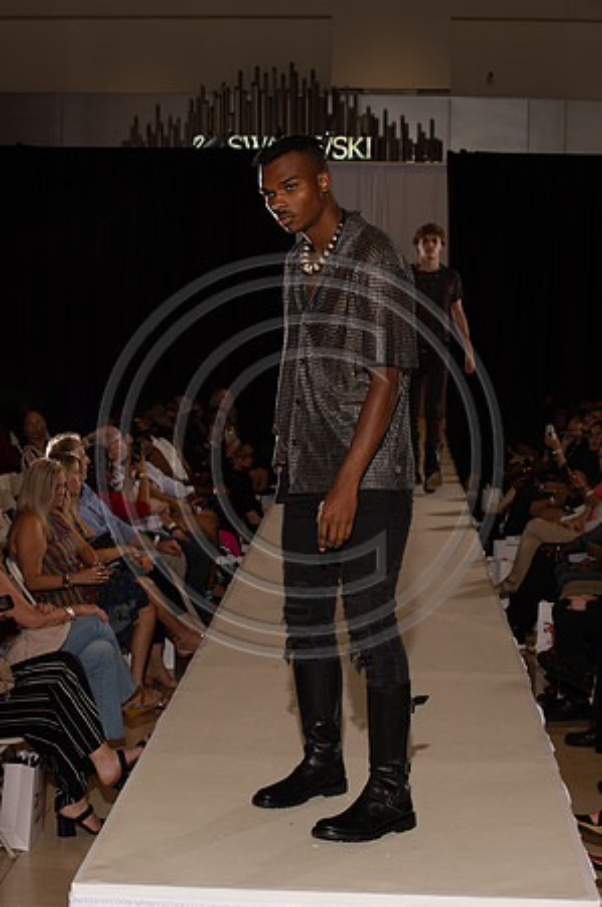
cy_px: 454
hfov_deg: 19.4
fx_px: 1760
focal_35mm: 70
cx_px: 301
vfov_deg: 28.9
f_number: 9
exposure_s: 1/250
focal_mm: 70
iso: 800
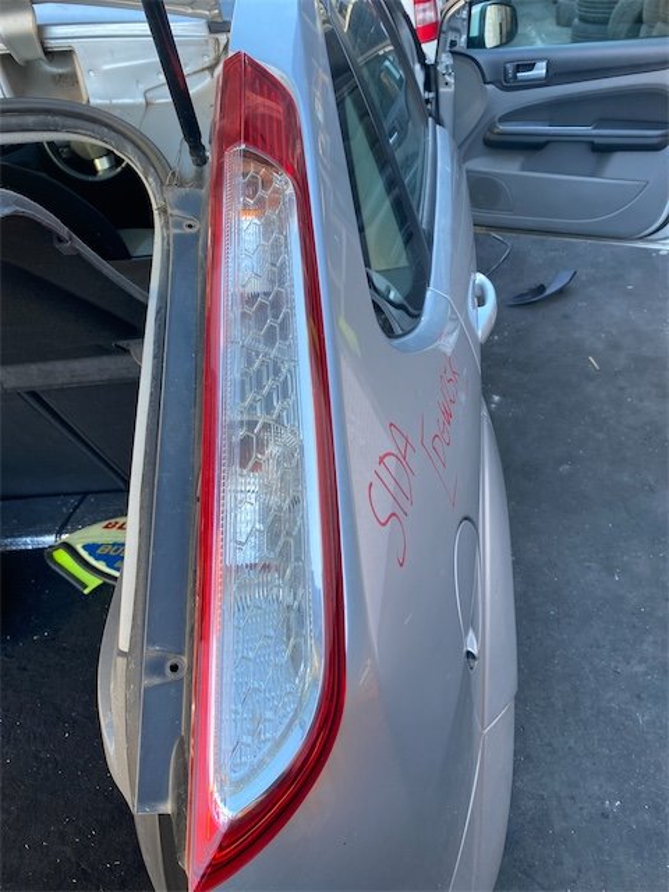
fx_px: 670
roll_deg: +10.3
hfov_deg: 53.1
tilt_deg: -39.7
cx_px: 334
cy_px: 446
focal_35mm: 26
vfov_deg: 67.3
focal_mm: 4.25
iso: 40
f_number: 1.8
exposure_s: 1/121
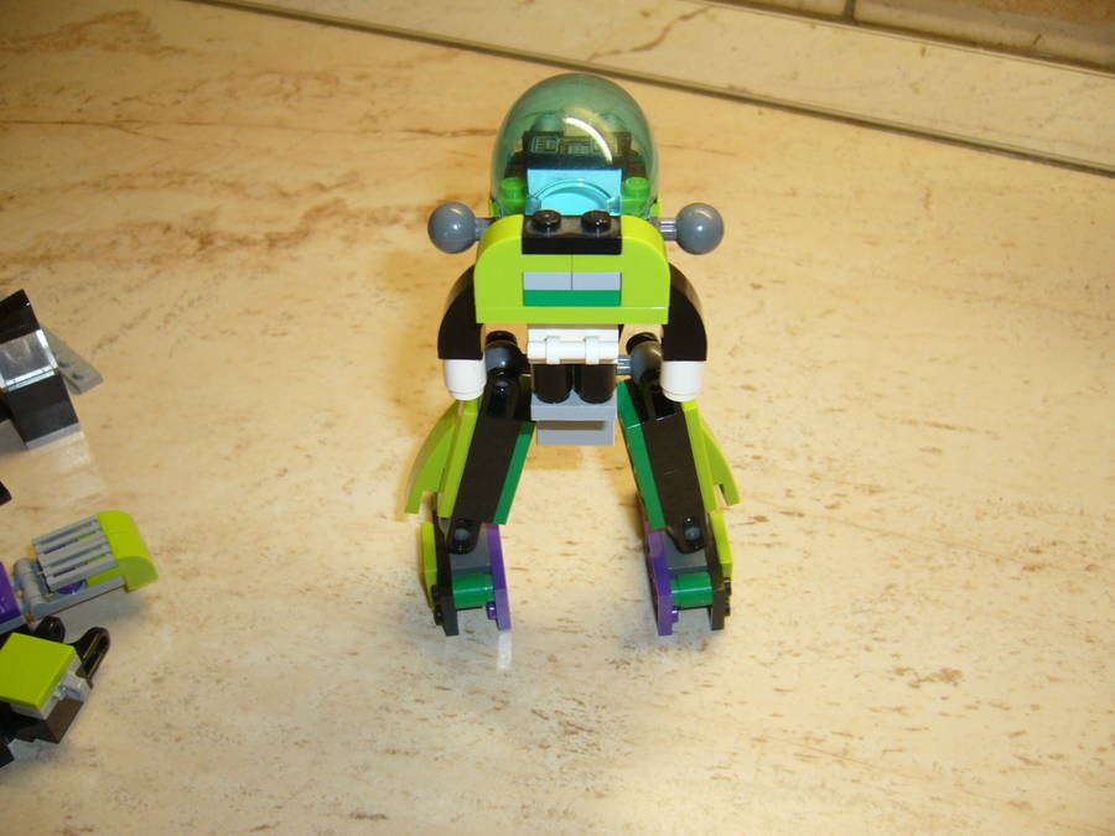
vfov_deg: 40.7
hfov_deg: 52.6
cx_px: 558
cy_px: 418
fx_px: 1127
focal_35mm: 35
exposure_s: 1/30
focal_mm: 5.8
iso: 100
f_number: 2.8
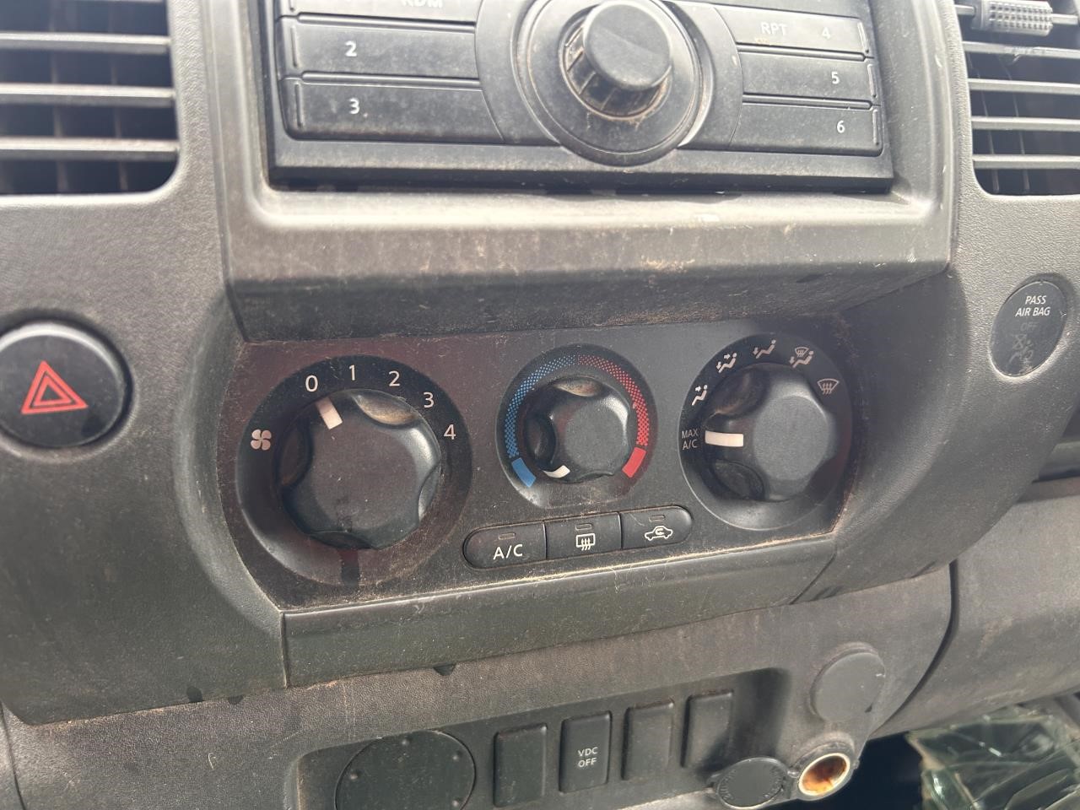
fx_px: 811
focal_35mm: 26
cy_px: 405
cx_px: 540
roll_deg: -4.7
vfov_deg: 53.1
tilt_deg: -26.6
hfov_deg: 67.3
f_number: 1.5
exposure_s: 1/90
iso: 125
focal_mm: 5.7
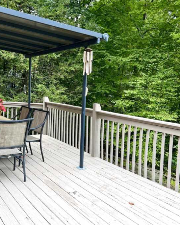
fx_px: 253
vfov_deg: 47.9
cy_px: 102
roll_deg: -1.9
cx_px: 48
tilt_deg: -4.3
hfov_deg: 38.3
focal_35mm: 38
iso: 50
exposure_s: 1/312
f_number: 1.5
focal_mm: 5.7
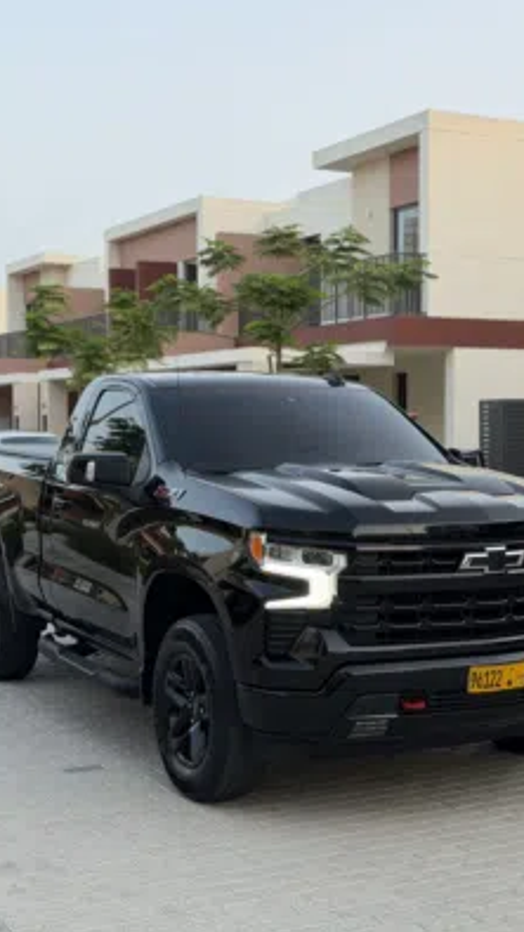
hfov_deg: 22.6
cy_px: 462
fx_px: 1310
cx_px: 286
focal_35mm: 53
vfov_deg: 39.2
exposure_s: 1/328
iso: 64
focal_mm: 6.76
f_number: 1.78
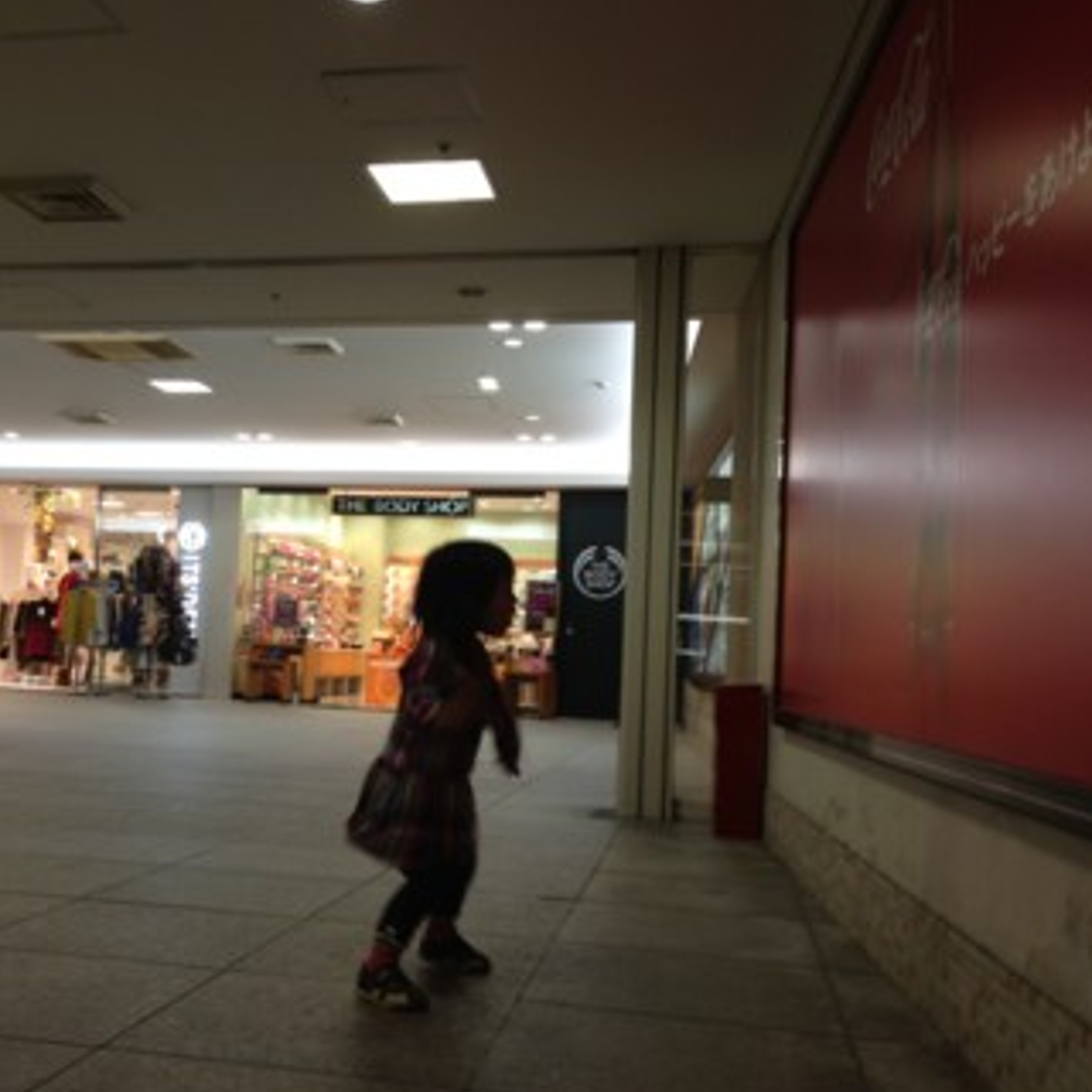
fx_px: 1463
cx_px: 379
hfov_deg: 40.5
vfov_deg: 40.9
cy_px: 570
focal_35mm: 41
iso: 50
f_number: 2.4
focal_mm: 4.13
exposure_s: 1/30
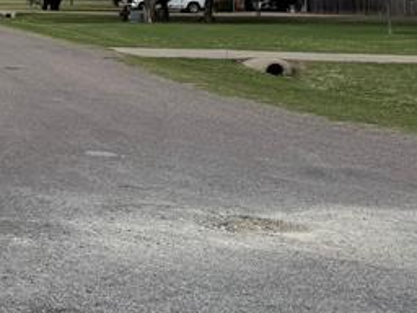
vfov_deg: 14.9
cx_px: -313
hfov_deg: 17.1
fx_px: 1156
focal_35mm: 96
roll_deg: -0.1
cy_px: -67
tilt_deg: +2.7
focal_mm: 6.76
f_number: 1.78
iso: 80
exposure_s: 1/11905
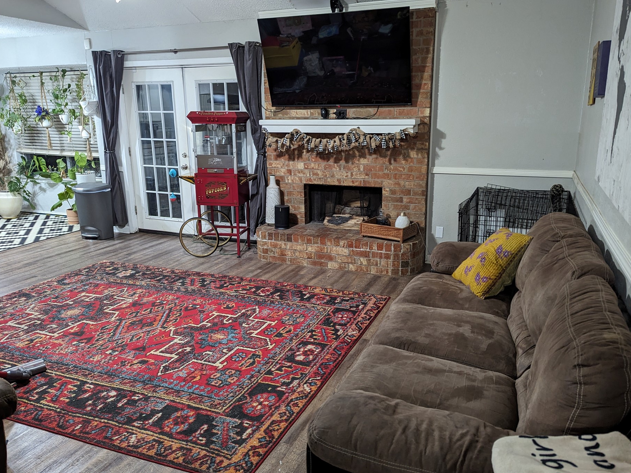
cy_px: 243
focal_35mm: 27
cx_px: 328
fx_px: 492
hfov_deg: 65.3
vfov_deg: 51.4
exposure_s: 1/46.1
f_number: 1.85
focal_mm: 6.81
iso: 555
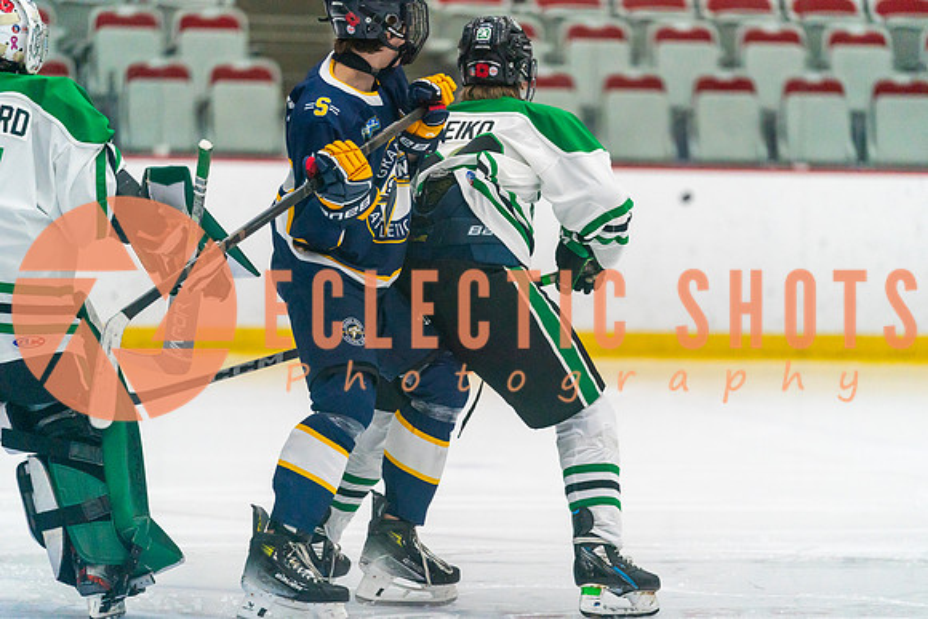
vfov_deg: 6.9
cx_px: 464
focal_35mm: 200
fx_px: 5157
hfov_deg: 10.3
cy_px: 310
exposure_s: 1/1600
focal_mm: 200
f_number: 2.8
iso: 4000
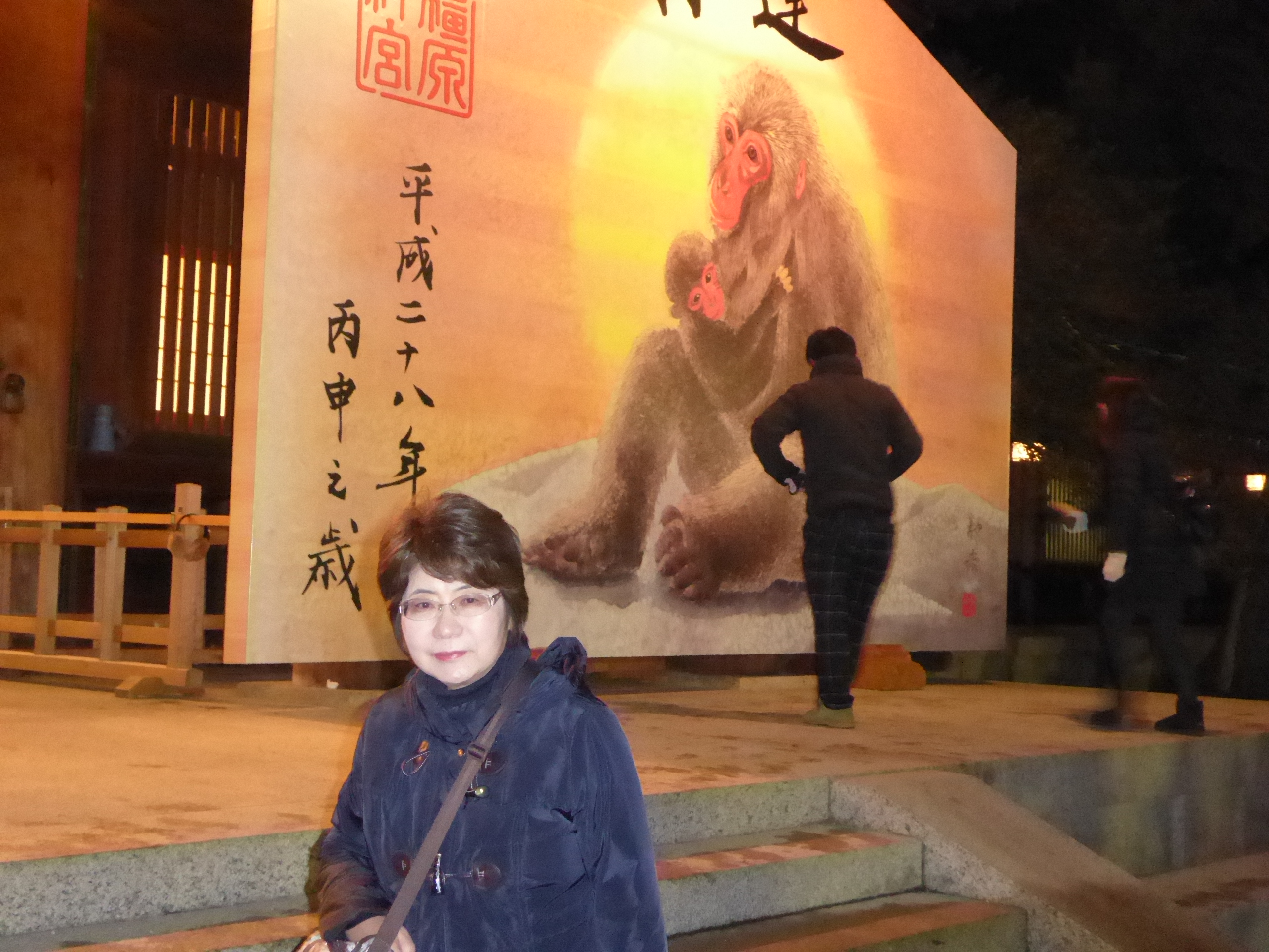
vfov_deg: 27.5
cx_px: 634
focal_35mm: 53
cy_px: 476
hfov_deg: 36.2
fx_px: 1943
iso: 1600
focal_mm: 9
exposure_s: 1/15
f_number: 4.1
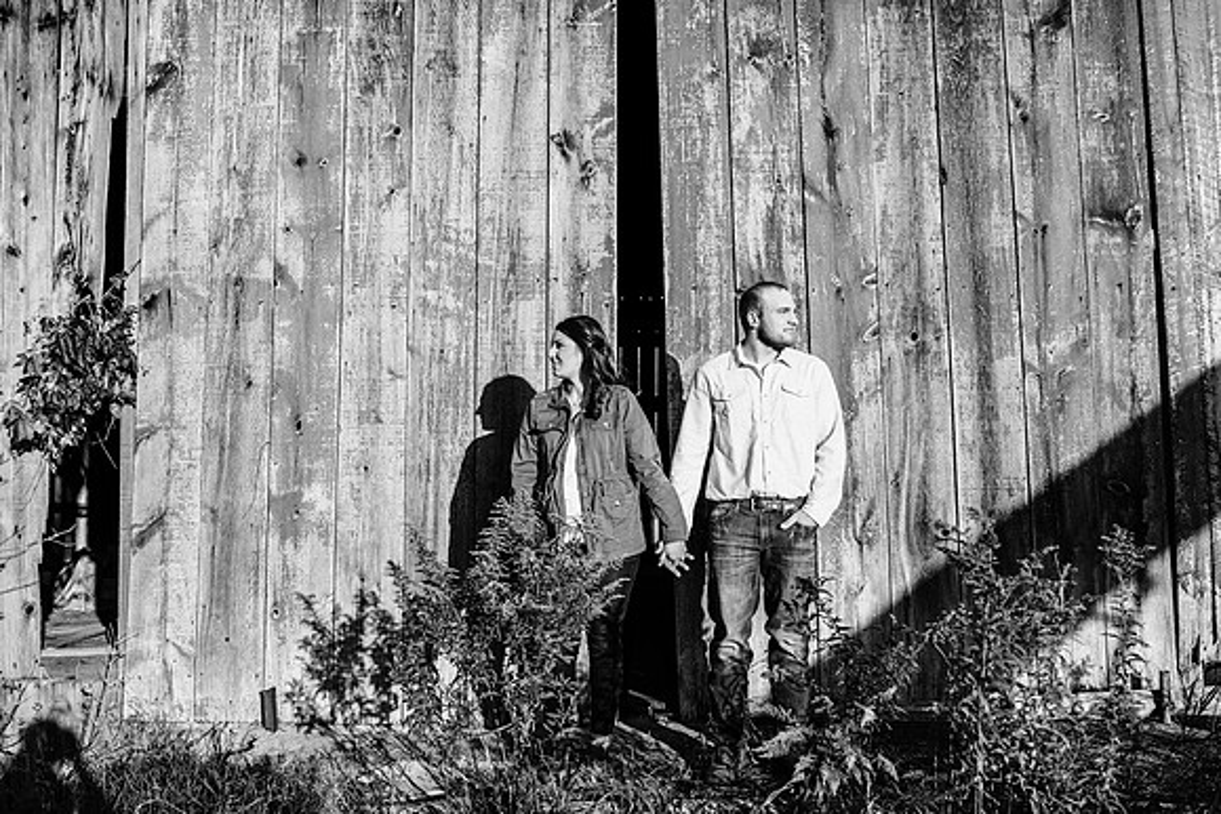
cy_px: 407
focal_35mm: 35
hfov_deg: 54.4
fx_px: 1187
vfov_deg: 37.9
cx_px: 610
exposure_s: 1/2500
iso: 125
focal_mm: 35
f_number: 3.2
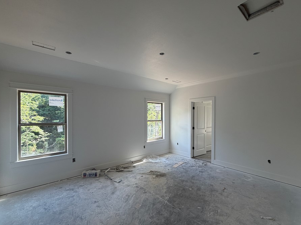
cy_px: 118
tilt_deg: -0.4
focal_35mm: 16
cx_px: 157
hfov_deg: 94.4
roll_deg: -0.1
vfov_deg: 78.1
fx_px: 139
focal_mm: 2.22
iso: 125
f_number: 2.2
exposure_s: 1/121
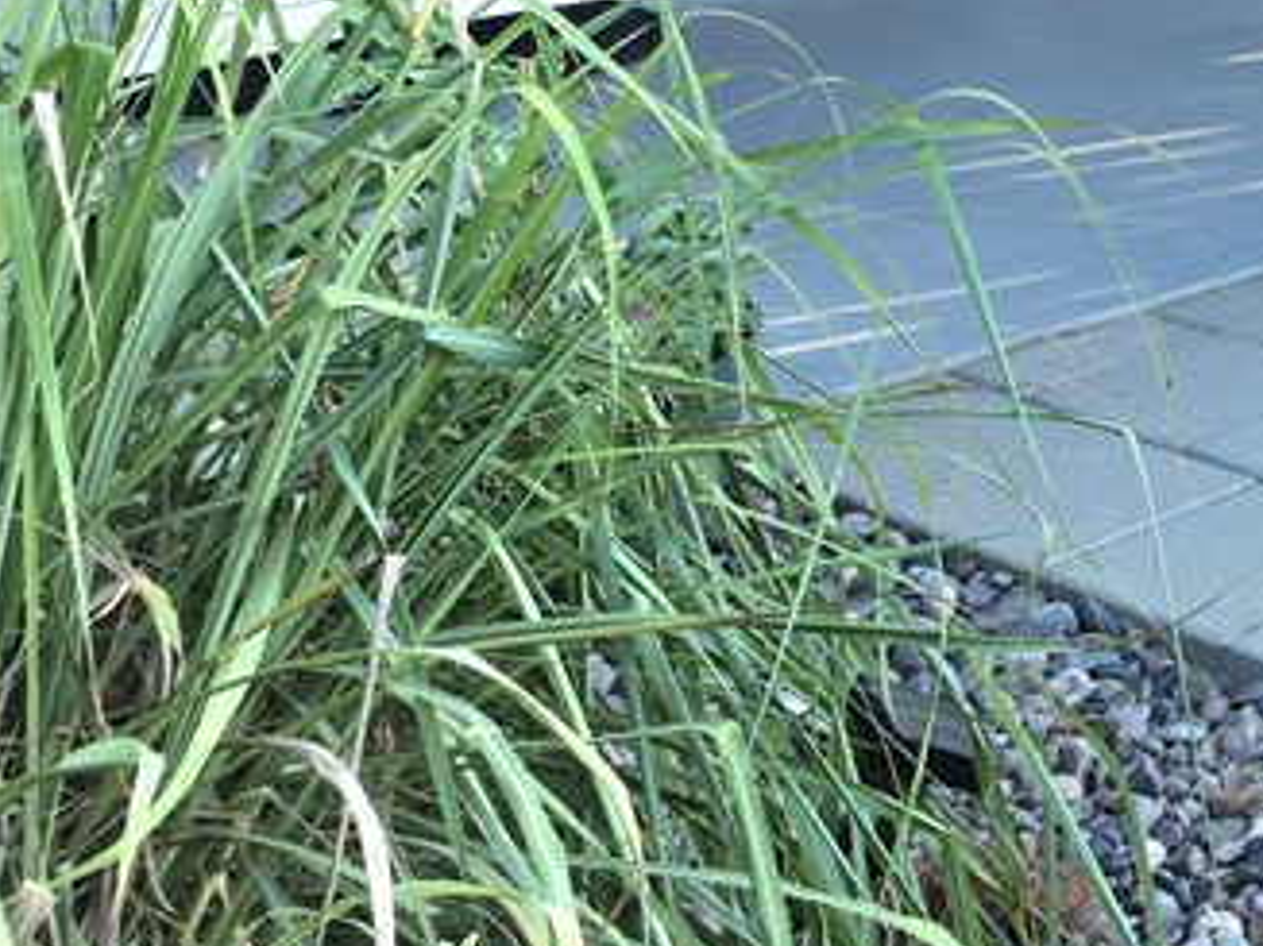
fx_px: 2626
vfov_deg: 19.1
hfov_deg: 21.8
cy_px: -237
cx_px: 1968
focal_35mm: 72
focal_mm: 5.4
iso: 25
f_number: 1.8
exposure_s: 1/222
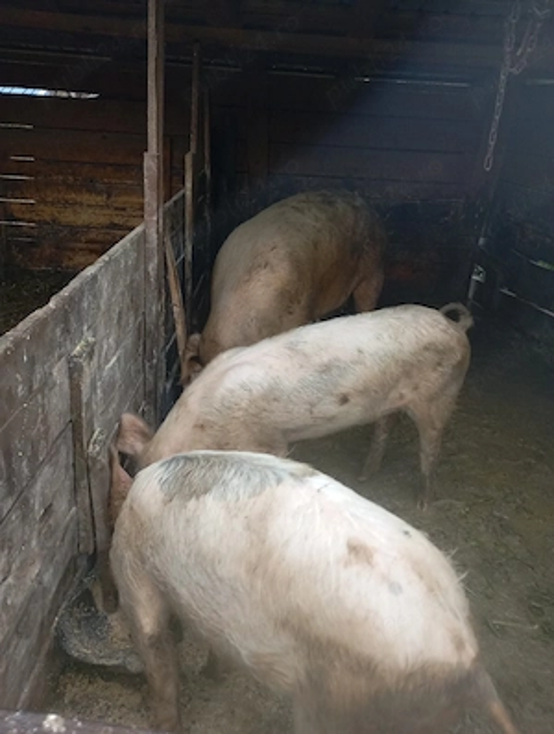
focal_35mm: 28
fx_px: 596
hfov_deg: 49.9
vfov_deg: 63.4
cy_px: 367
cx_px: 277
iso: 323
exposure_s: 1/50
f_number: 1.8
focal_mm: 4.27
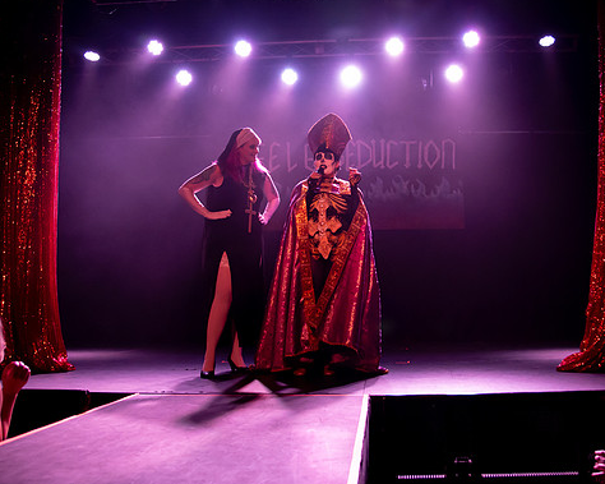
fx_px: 609
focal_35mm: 34
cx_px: 367
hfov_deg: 52.4
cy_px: 203
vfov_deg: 43.2
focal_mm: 24
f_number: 4
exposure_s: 1/200
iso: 5000
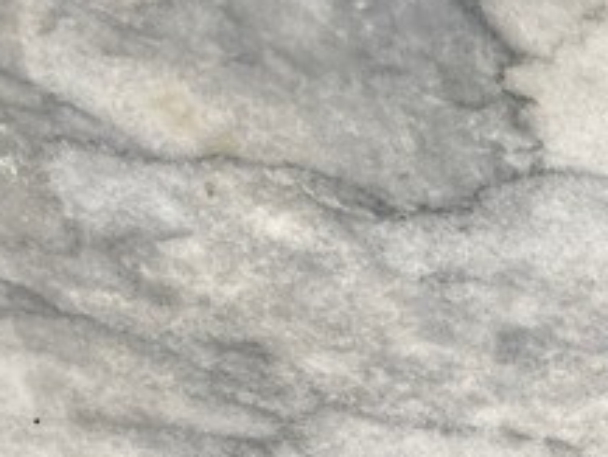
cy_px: 824
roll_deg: -3.9
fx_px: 1687
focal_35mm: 96
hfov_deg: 20.0
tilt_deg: -35.7
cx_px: 563
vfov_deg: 13.8
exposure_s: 1/4651
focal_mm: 4.2
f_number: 1.6
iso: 32
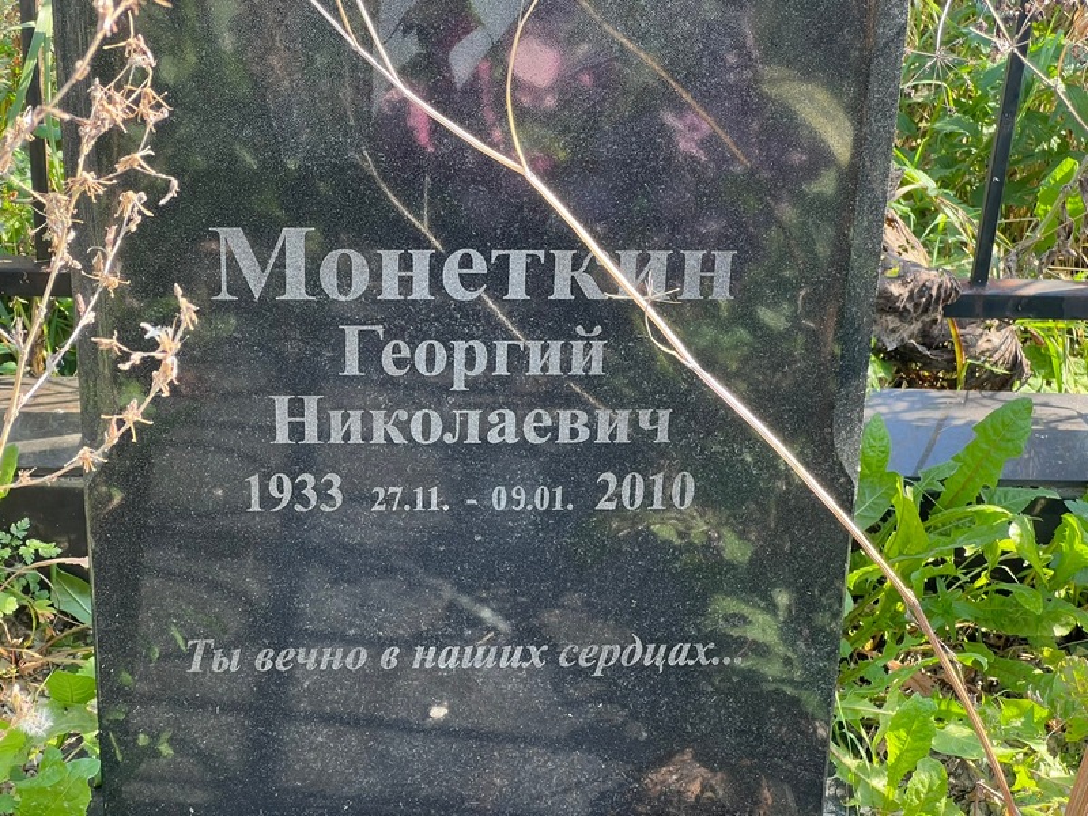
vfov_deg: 19.1
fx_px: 2420
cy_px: 408
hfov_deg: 25.3
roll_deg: -3.2
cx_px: 544
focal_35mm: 77
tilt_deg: -31.9
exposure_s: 1/99
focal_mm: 9
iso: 64
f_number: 2.8
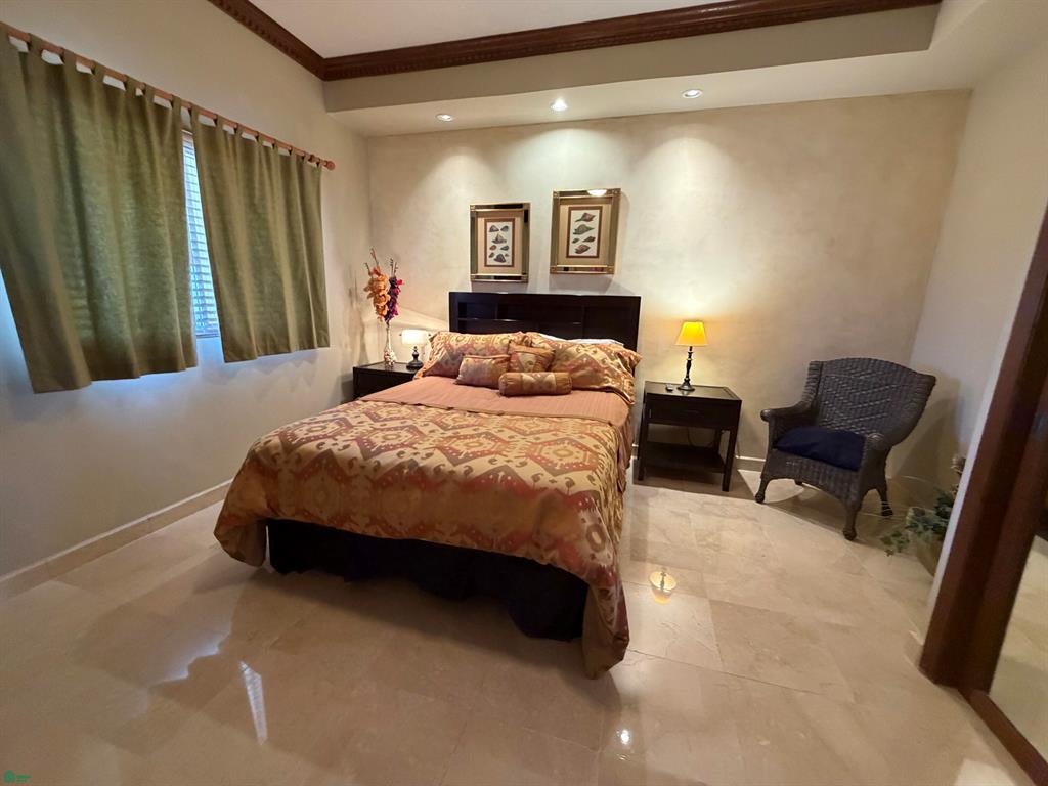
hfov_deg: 102.1
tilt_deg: -12.7
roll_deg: -1.5
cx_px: 524
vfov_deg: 85.7
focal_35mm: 14
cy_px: 393
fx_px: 424
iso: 500
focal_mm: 2.22
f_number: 2.2
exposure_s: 1/60
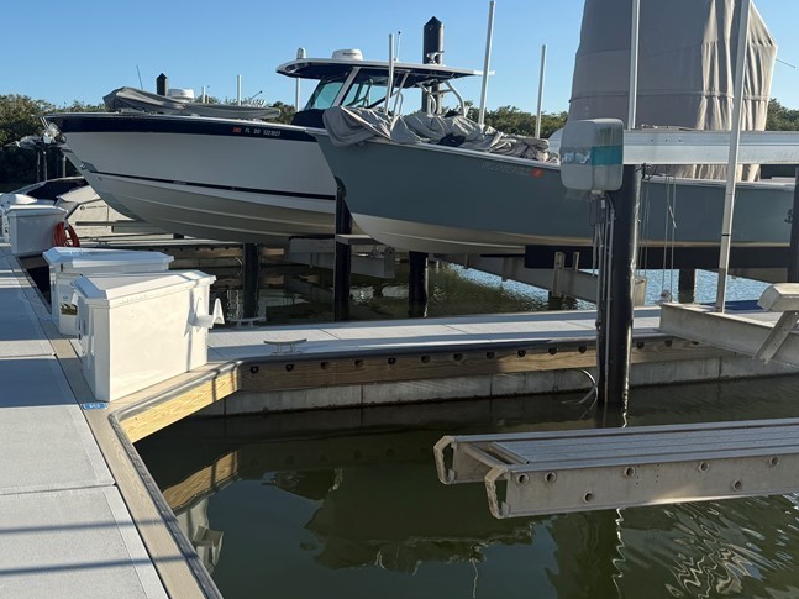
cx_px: 200
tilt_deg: -5.8
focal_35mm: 38
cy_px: 253
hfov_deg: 47.2
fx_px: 877
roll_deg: +0.1
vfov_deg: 37.6
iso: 80
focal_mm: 6.76
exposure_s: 1/3953
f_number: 1.78
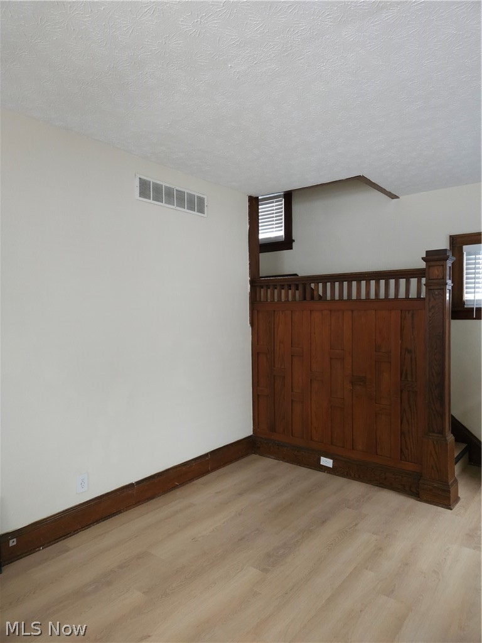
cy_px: 322
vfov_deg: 73.9
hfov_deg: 58.9
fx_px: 427
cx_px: 241
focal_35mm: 23
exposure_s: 1/60
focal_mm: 5.4
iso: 250
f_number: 1.8
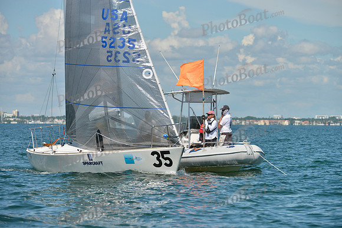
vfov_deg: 6.5
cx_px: 171
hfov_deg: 9.8
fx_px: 1995
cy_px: 114
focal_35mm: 210
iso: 200
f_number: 6.3
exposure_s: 1/1250
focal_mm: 210
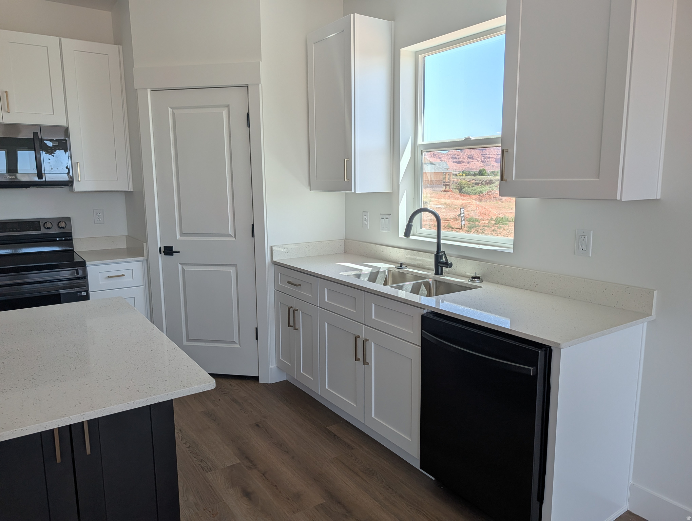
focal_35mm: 24
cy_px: 260
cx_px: 346
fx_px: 480
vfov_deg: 56.9
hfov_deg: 71.5
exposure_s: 1/2817
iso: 22
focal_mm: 6.9
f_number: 1.68
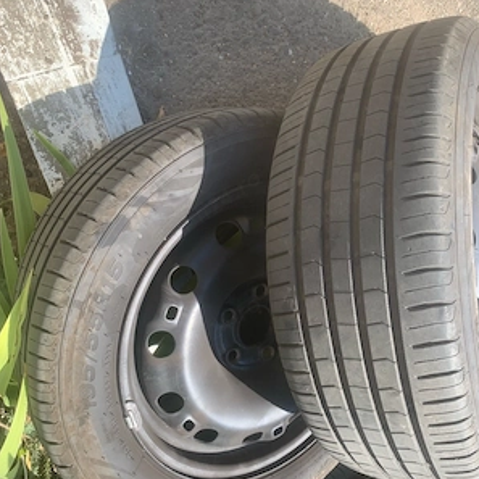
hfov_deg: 52.5
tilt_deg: -63.8
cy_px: 231
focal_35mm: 31
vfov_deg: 52.5
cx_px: 240
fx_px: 485
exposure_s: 1/673
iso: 25
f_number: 1.8
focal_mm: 4.25
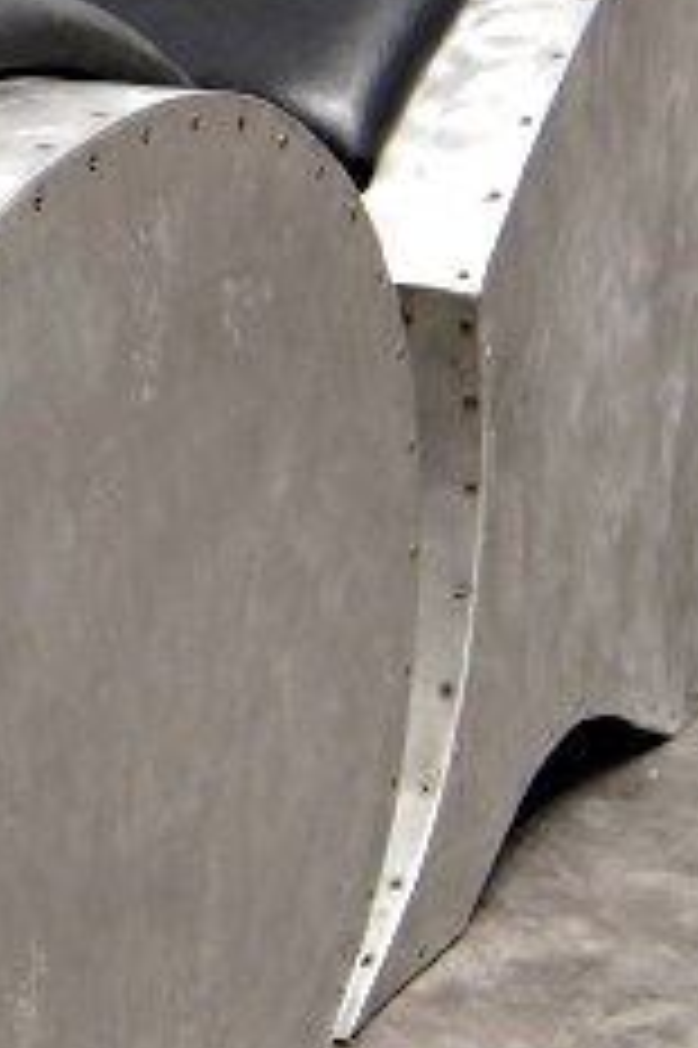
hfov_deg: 8.0
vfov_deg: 12.5
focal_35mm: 162
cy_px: -49
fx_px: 4718
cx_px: -806
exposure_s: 1/40
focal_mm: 20
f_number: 4
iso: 400
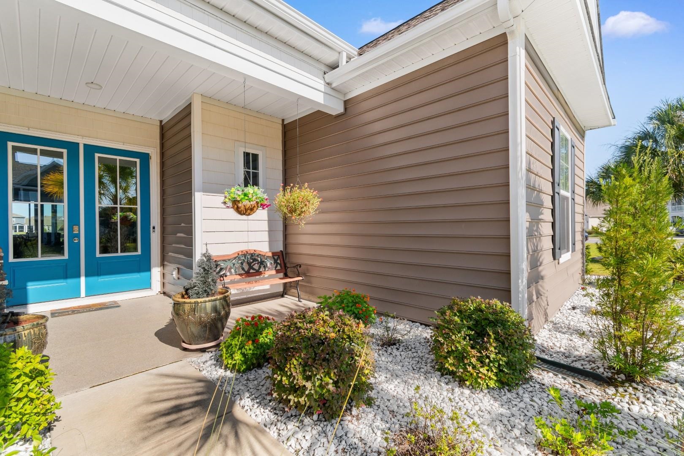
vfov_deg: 77.3
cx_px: 342
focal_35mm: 15
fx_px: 285
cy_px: 228
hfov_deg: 100.4
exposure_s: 1/160
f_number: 6.3
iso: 100
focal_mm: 10
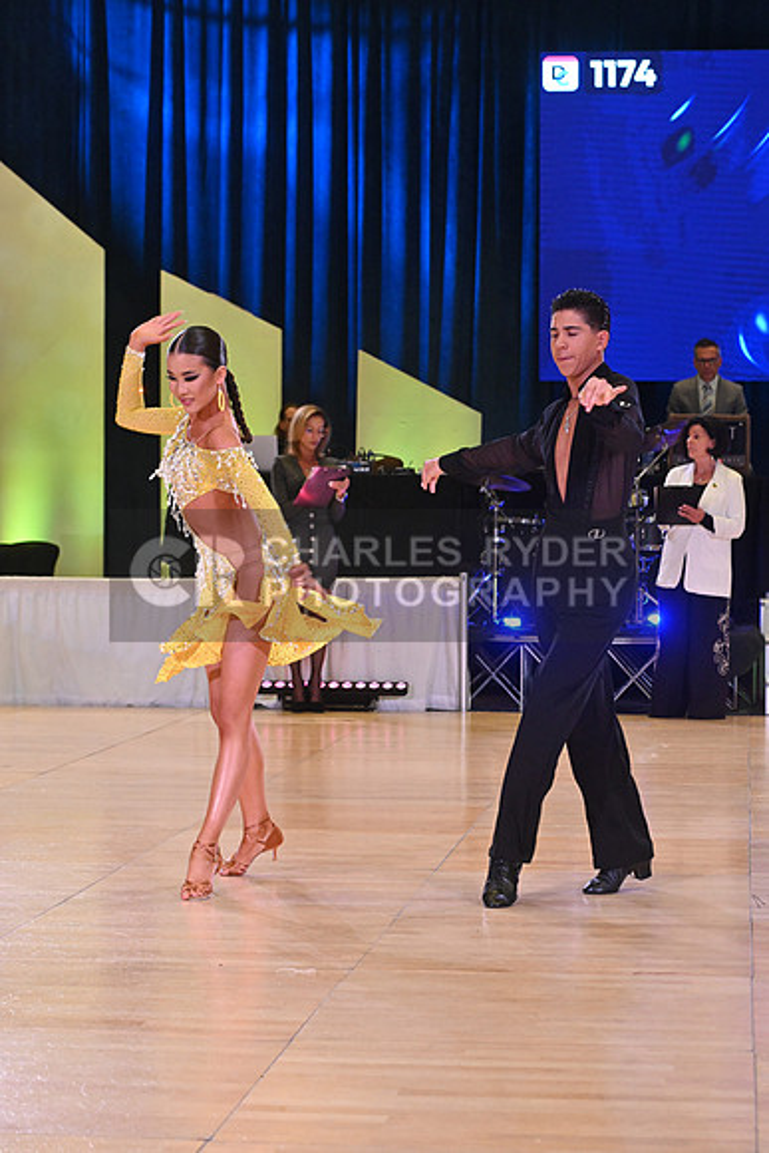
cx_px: 384
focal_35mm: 90
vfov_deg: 22.6
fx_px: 2882
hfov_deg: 15.2
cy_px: 576
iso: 4000
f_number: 7.1
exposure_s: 1/400
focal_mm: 90
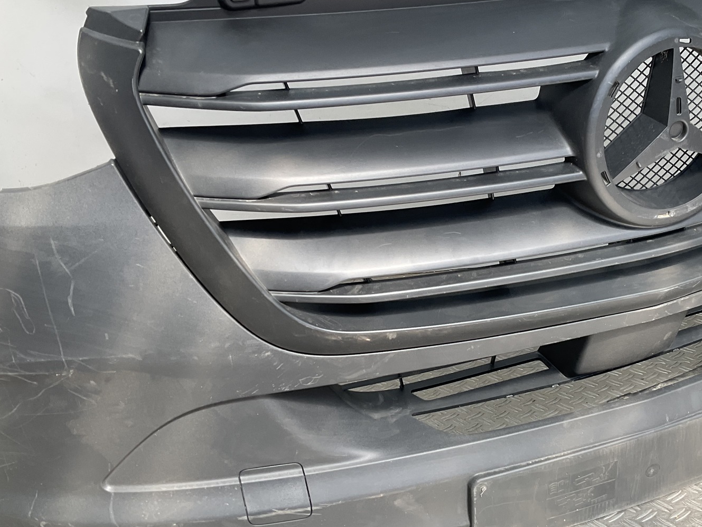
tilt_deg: -20.7
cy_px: 271
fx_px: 892
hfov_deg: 42.3
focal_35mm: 44
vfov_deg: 32.9
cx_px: 478
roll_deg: +4.1
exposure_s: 1/205
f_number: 1.8
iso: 16
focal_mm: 3
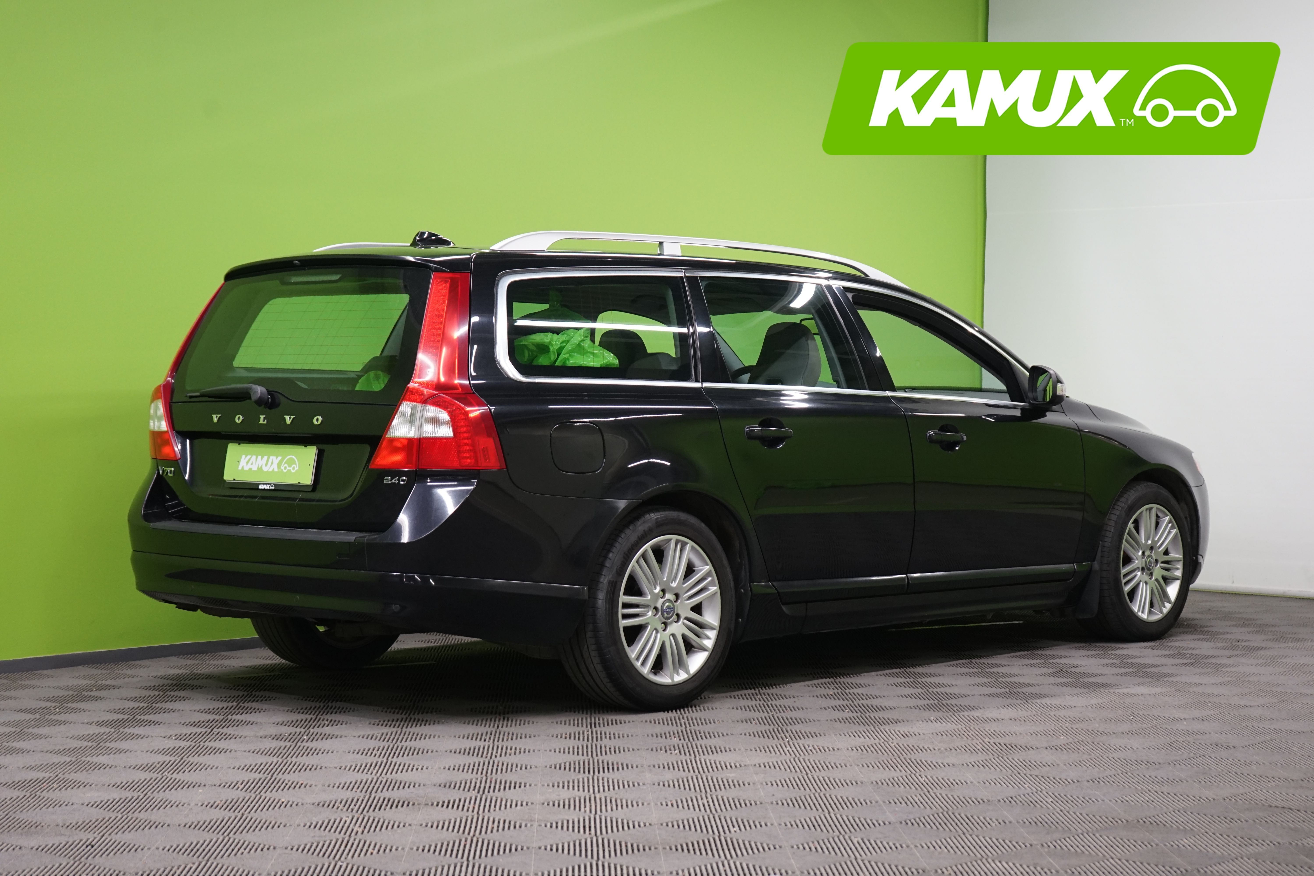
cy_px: 438
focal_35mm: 64
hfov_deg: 31.4
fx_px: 2336
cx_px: 657
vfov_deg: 21.2
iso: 1000
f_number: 5.6
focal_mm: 64
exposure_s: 1/50
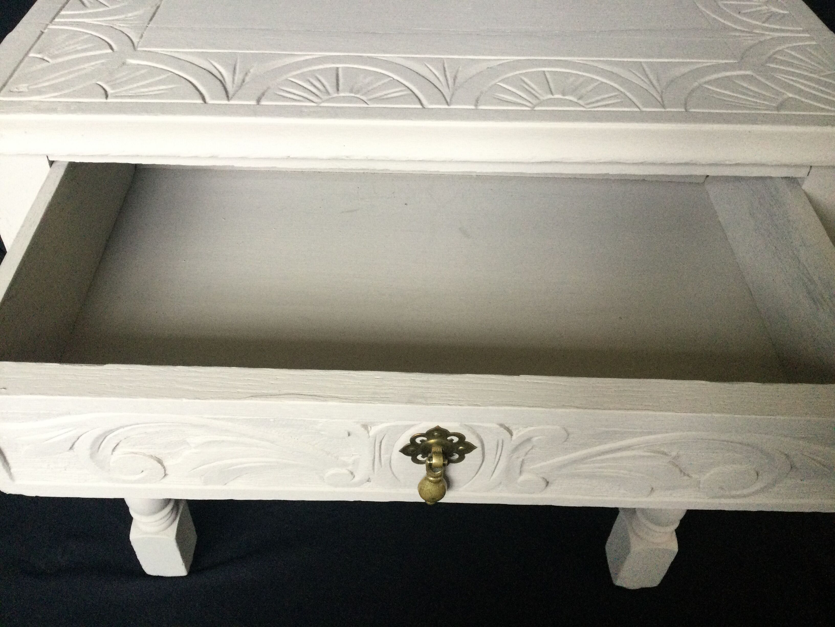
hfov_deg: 58.4
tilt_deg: -43.2
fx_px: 748
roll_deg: -3.1
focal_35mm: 31
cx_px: 418
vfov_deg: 45.4
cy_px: 314
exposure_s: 1/33
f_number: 2.4
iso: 160
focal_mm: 3.3
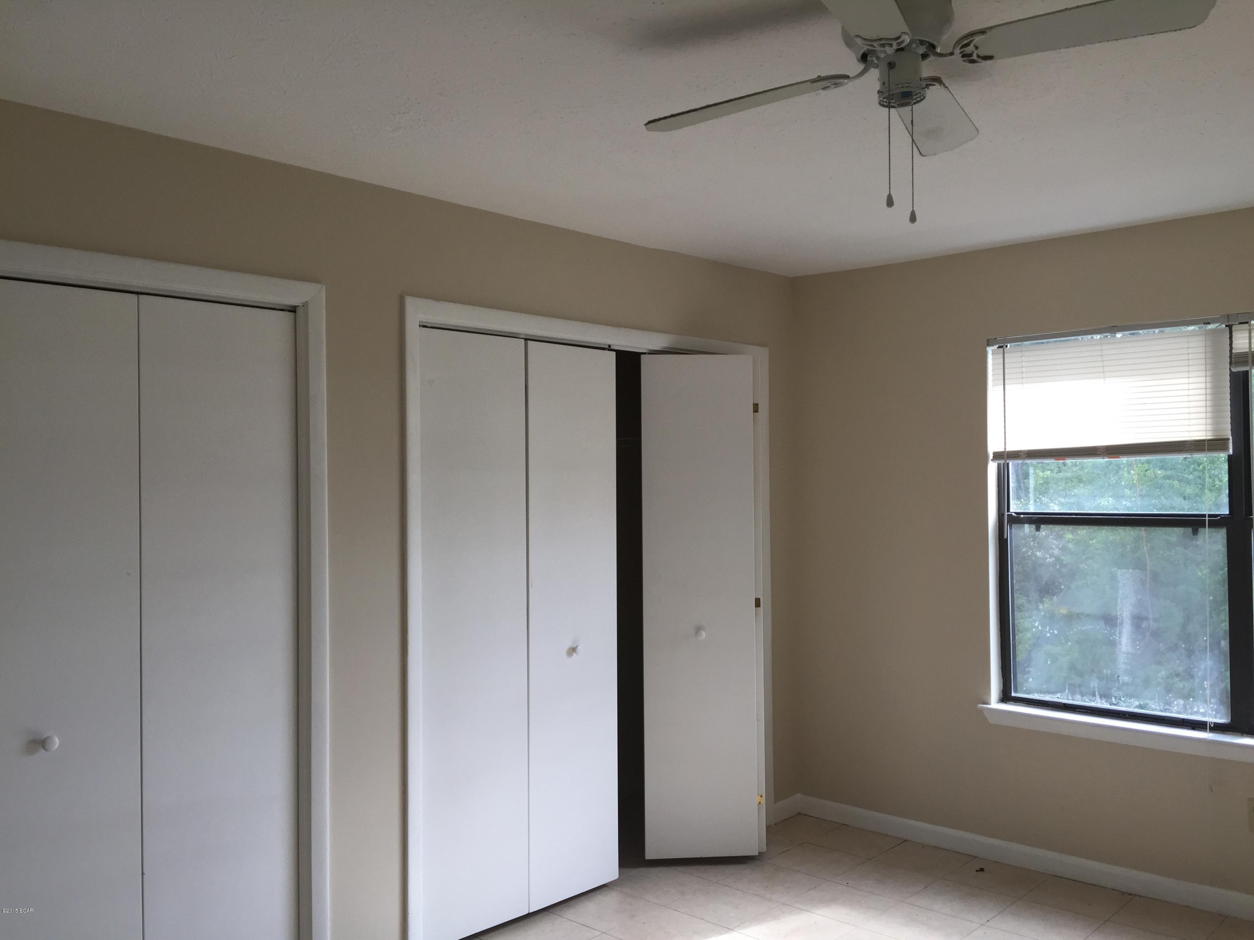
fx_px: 1051
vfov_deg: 48.2
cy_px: 470
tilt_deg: -0.5
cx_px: 627
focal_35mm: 29
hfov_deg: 61.7
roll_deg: +0.3
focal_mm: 4.15
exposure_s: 1/120
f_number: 2.2
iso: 40
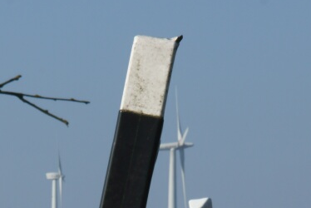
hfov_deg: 3.9
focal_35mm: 529
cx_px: 86
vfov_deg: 2.6
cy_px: 329
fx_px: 4573
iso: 100
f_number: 18
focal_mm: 110
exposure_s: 1/80
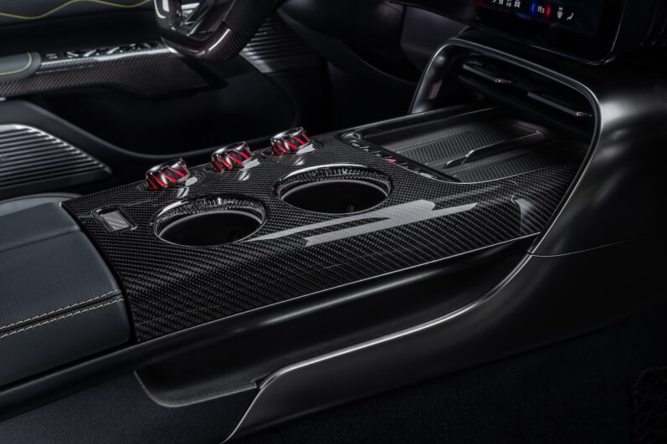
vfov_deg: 36.9
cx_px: 337
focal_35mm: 36
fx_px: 667
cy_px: 224
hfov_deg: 53.1
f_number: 11
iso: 125
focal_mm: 35
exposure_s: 1/1.25
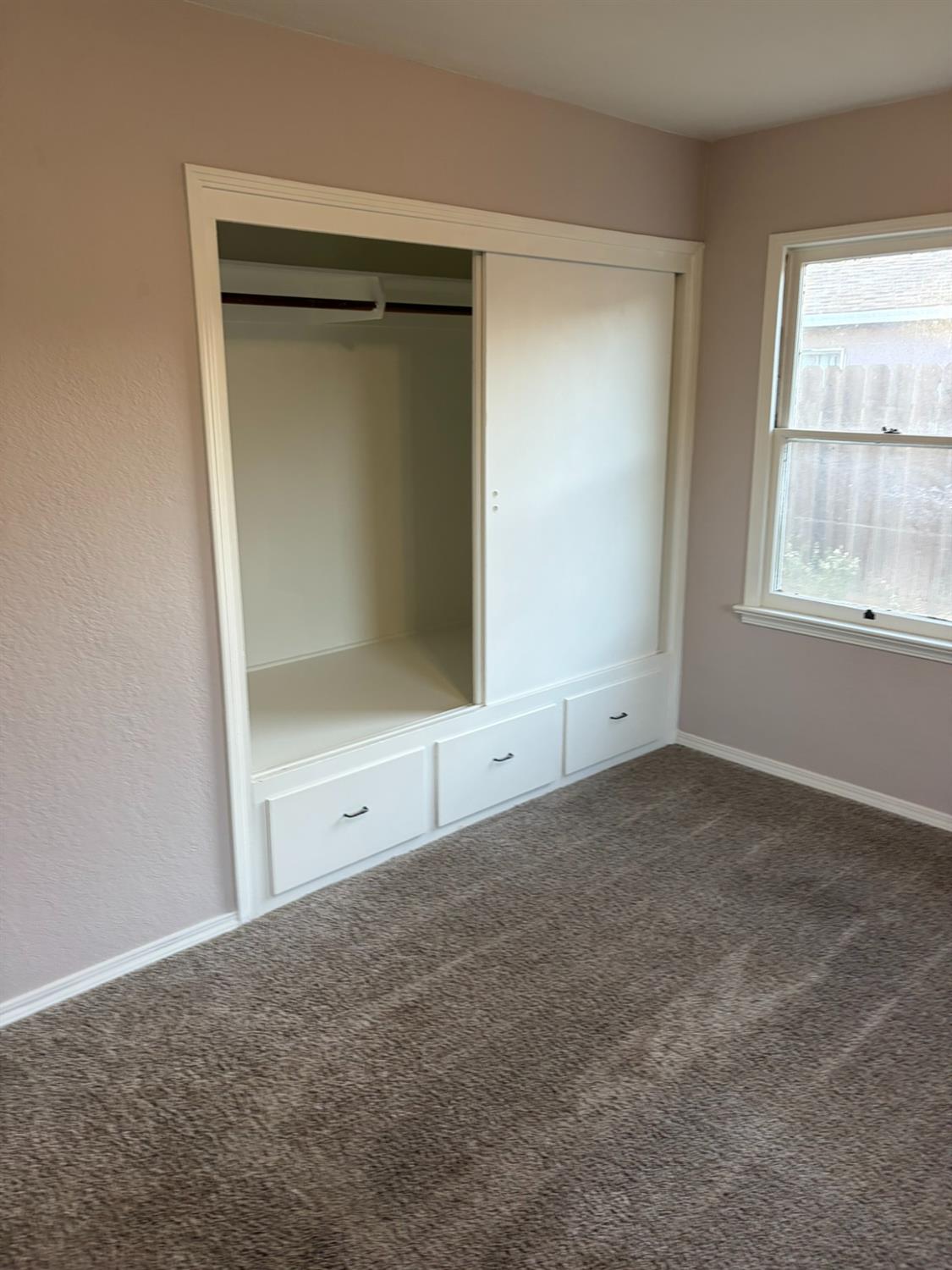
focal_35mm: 26
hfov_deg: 53.1
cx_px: 476
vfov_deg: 67.3
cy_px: 635
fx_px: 953
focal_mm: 5.96
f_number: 1.6
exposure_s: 1/60
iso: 80
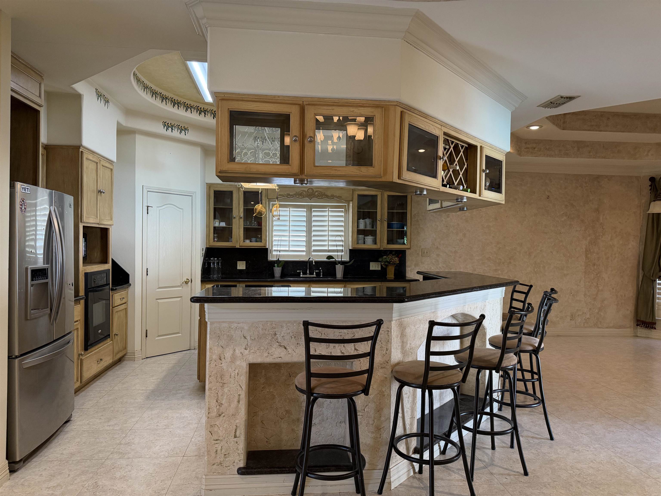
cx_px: 330
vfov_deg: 56.8
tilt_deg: -1.0
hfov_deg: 71.6
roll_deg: -0.4
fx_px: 458
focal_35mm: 24
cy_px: 248
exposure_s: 1/120
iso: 320
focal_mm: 6.76
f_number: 1.78
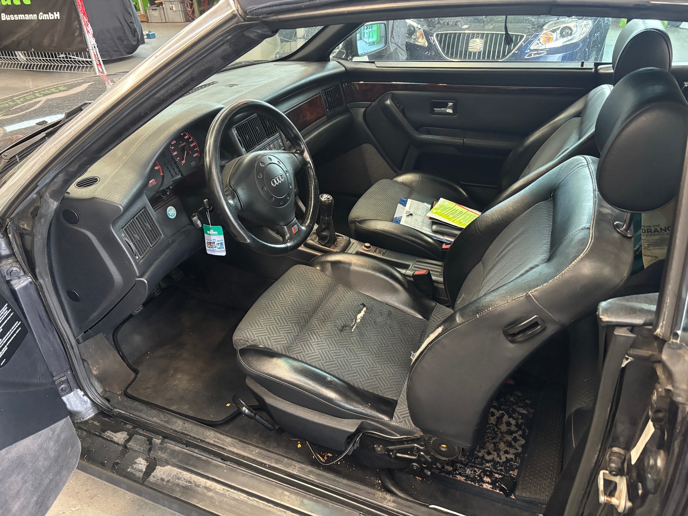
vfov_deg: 53.1
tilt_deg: -31.7
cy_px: 258
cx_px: 344
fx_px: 517
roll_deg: +3.1
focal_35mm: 26
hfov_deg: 67.3
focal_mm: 5.96
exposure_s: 1/33
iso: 640
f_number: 1.6
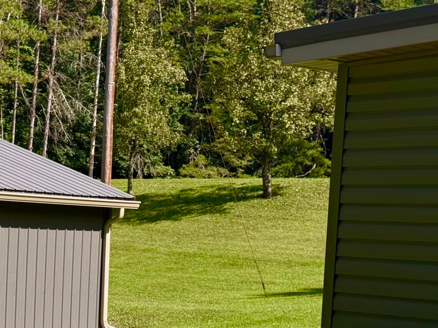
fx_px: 1240
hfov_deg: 19.5
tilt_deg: -3.5
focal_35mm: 98
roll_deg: -2.0
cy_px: 282
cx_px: 10
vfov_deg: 15.0
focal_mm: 6.76
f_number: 1.78
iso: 64
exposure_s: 1/2976
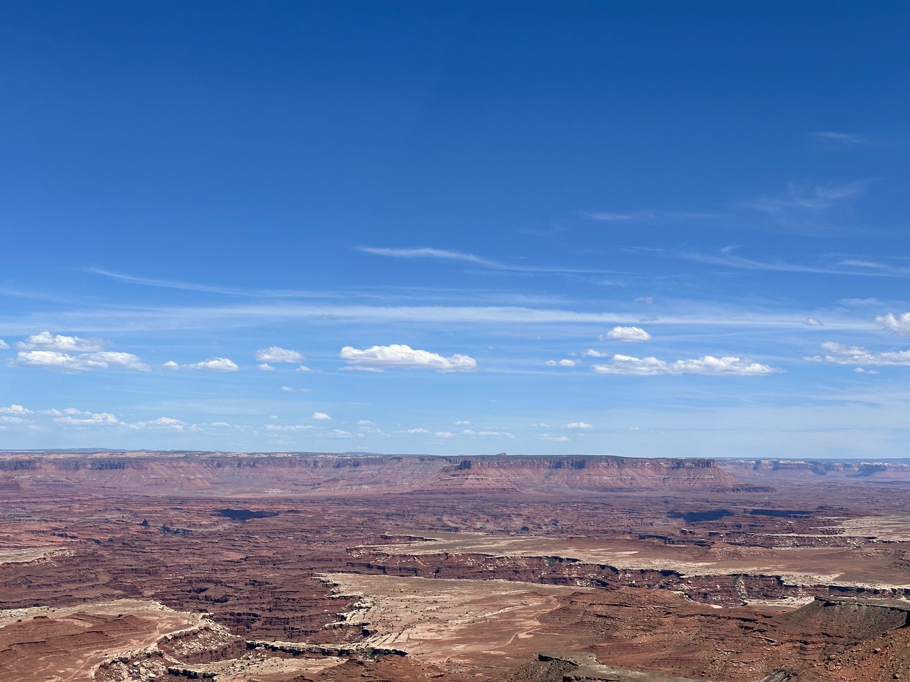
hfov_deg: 39.7
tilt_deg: +3.9
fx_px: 1262
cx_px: 455
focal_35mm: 48
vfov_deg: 30.3
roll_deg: -1.9
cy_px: 341
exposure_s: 1/7634
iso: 64
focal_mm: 6.86
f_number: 1.78
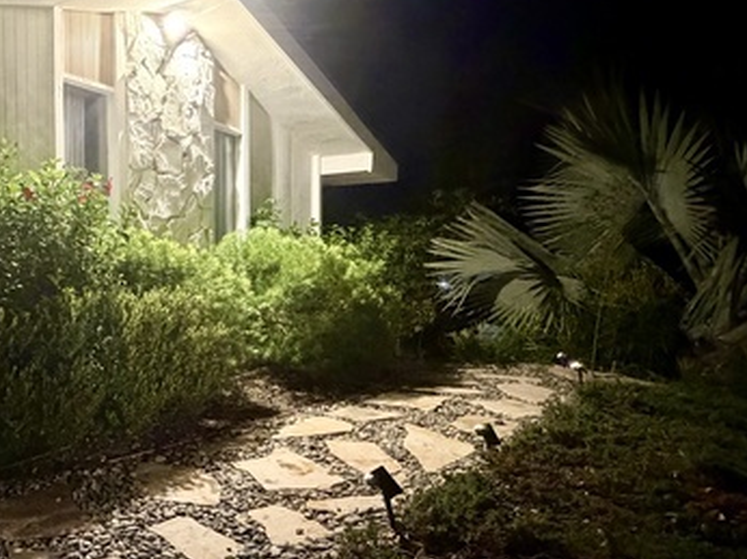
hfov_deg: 57.4
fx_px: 582
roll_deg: +0.7
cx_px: 94
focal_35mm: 27
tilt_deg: -2.7
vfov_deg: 51.3
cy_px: 300
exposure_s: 1/40
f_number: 2.2
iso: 1250
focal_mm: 2.22
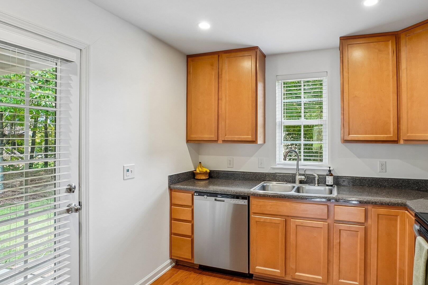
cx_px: 258
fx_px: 226
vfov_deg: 64.5
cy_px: 136
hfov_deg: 85.8
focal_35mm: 19
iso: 400
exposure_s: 1/5
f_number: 8
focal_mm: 10
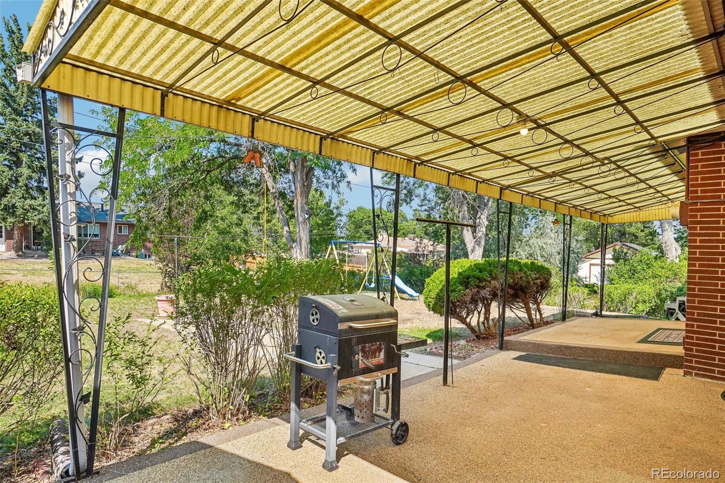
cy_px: 242
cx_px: 362
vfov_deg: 72.0
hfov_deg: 95.0
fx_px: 332
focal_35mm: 16
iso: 400
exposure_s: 1/500
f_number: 8
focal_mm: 11
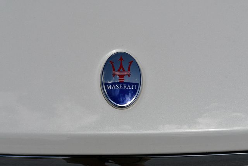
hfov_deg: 31.4
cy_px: 83
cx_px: 124
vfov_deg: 21.3
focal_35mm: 64
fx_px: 441
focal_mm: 32
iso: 100
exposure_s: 1/400
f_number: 10
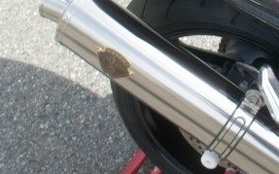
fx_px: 676
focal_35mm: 89
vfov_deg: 14.4
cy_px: 3
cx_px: 257
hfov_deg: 22.7
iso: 50
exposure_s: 1/125
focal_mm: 7.7
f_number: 7.1
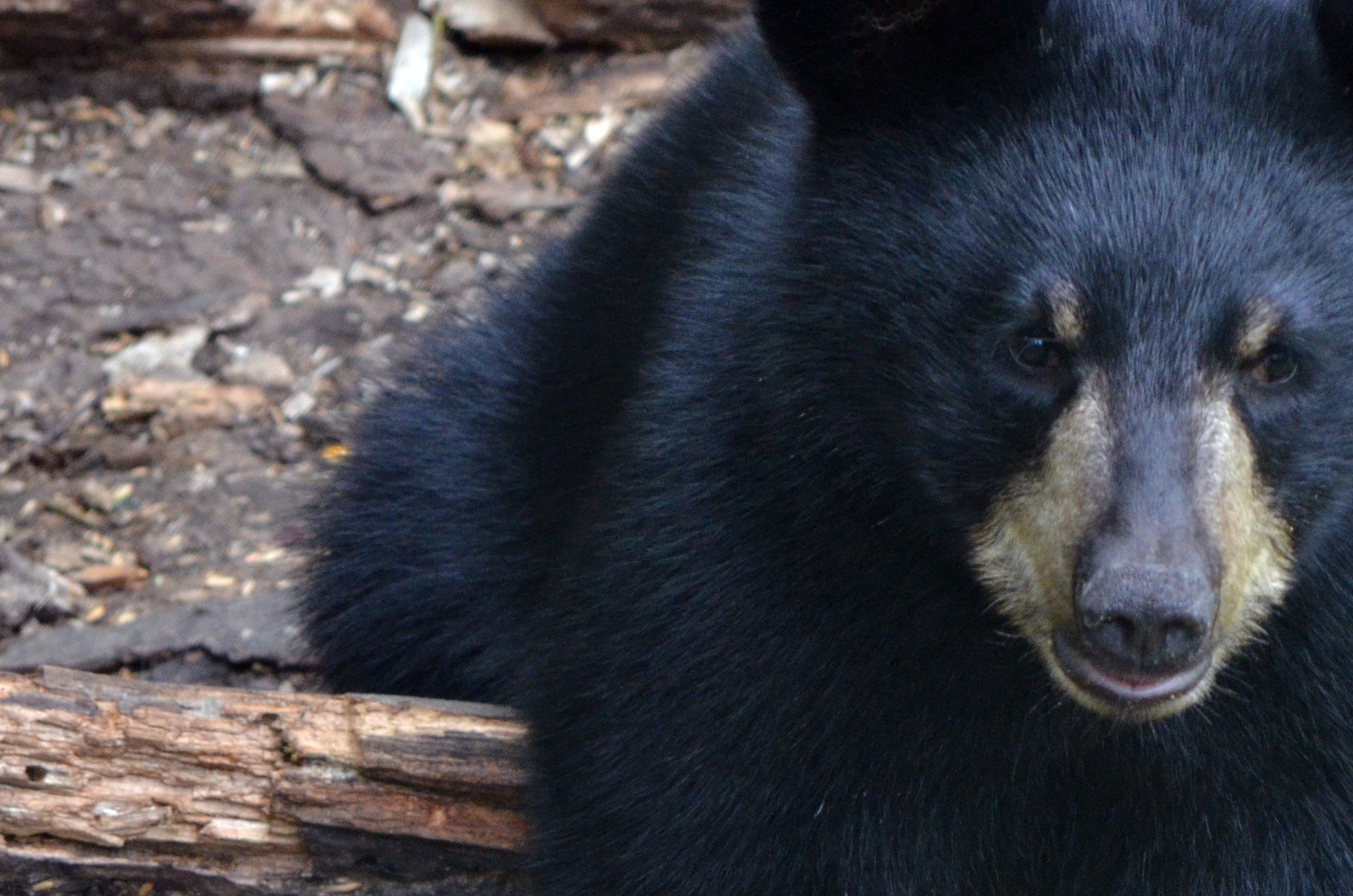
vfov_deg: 2.0
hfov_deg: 3.0
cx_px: 1182
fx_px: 25542
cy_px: 724
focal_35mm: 681
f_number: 5.6
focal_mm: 200
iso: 1100
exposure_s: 1/125
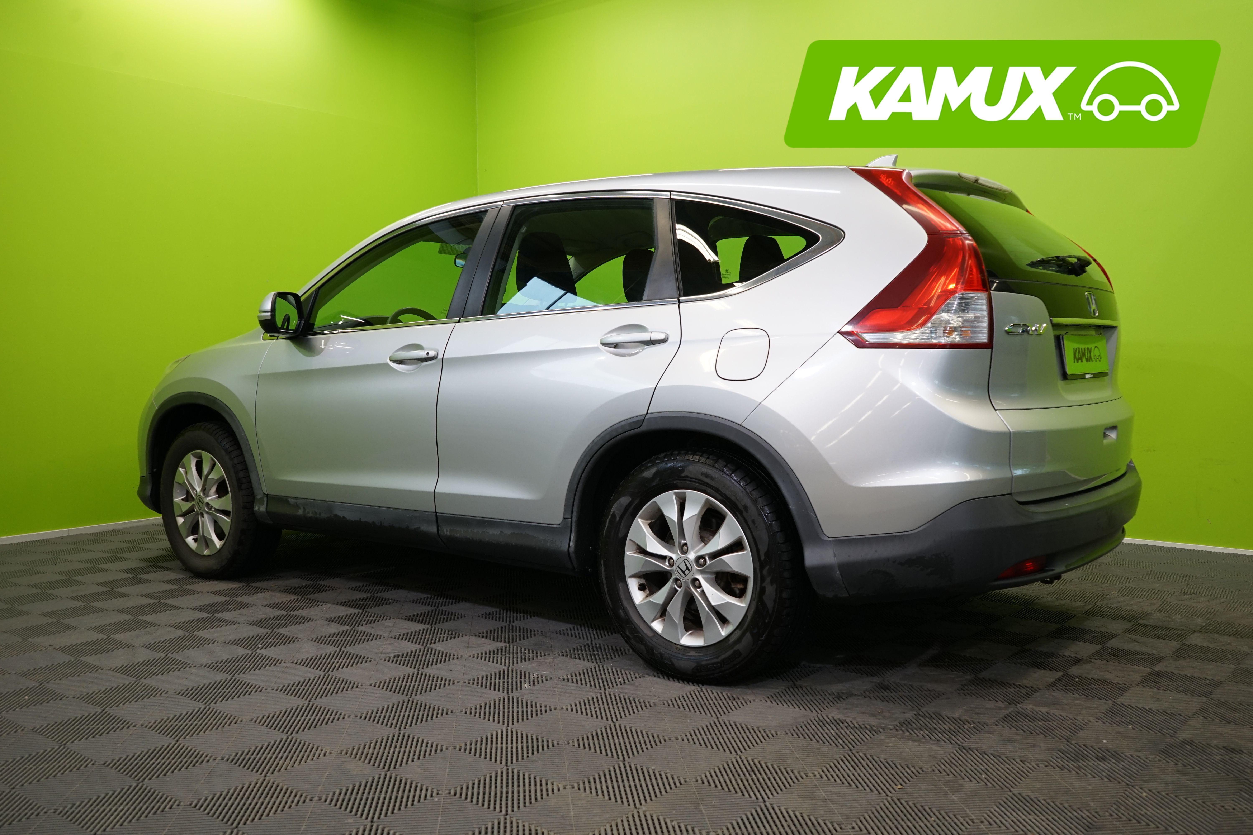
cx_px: 626
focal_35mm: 31
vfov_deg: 42.3
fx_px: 1079
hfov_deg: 60.3
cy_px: 418
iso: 640
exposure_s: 1/40
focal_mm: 31
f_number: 6.3
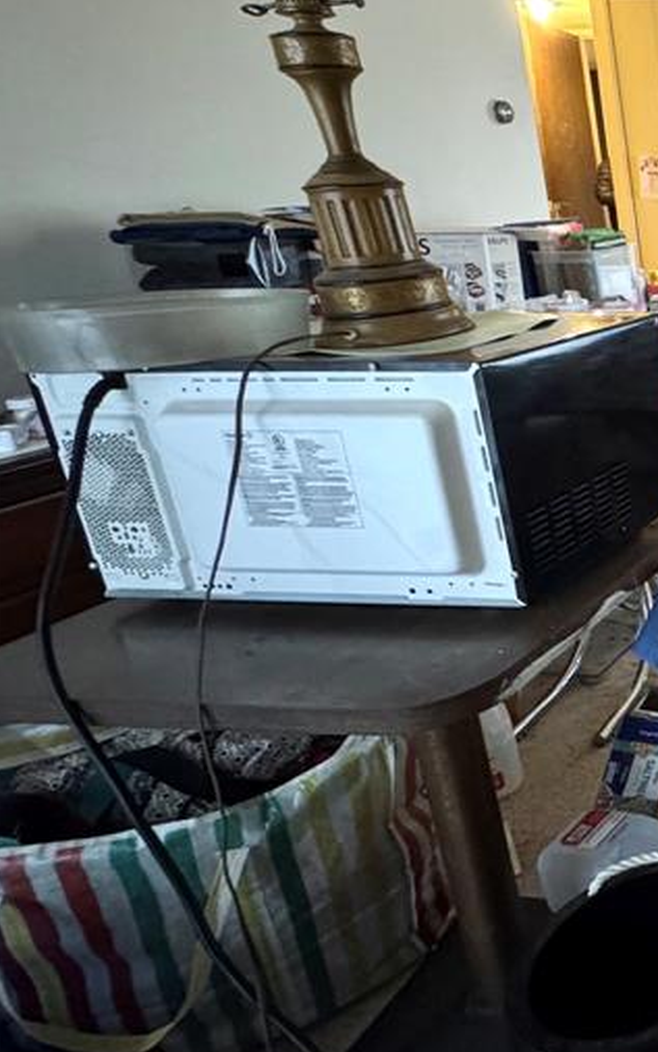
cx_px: 1046
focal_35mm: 30
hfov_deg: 26.3
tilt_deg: -15.3
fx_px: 861
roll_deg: +0.4
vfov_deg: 62.2
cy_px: 411
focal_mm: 2.22
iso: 1000
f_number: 2.2
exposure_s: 1/40
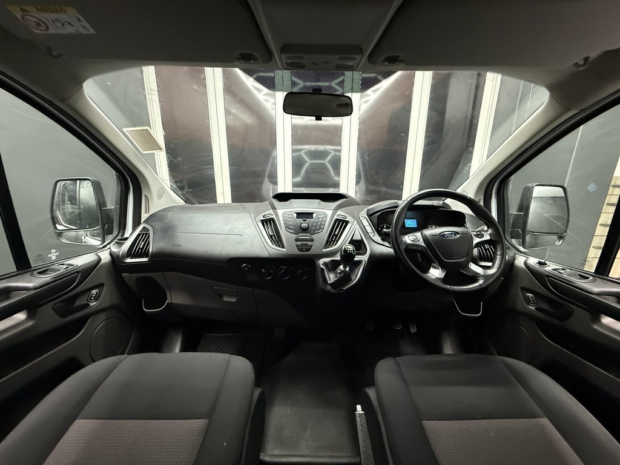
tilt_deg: -14.2
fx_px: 251
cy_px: 232
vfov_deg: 85.7
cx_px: 310
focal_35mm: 14
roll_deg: -0.4
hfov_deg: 102.1
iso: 800
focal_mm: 2.22
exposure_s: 1/60
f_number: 2.2
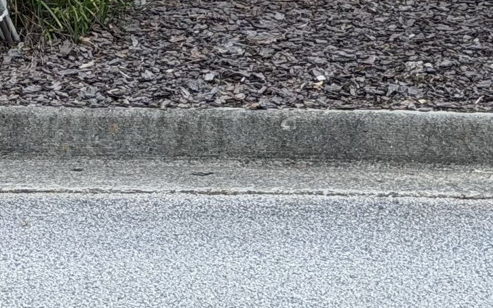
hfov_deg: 9.7
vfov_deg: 5.9
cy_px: -414
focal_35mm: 215
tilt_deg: +0.7
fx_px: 2888
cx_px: -6
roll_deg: -1.6
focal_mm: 6.76
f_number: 1.78
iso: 64
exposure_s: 1/177
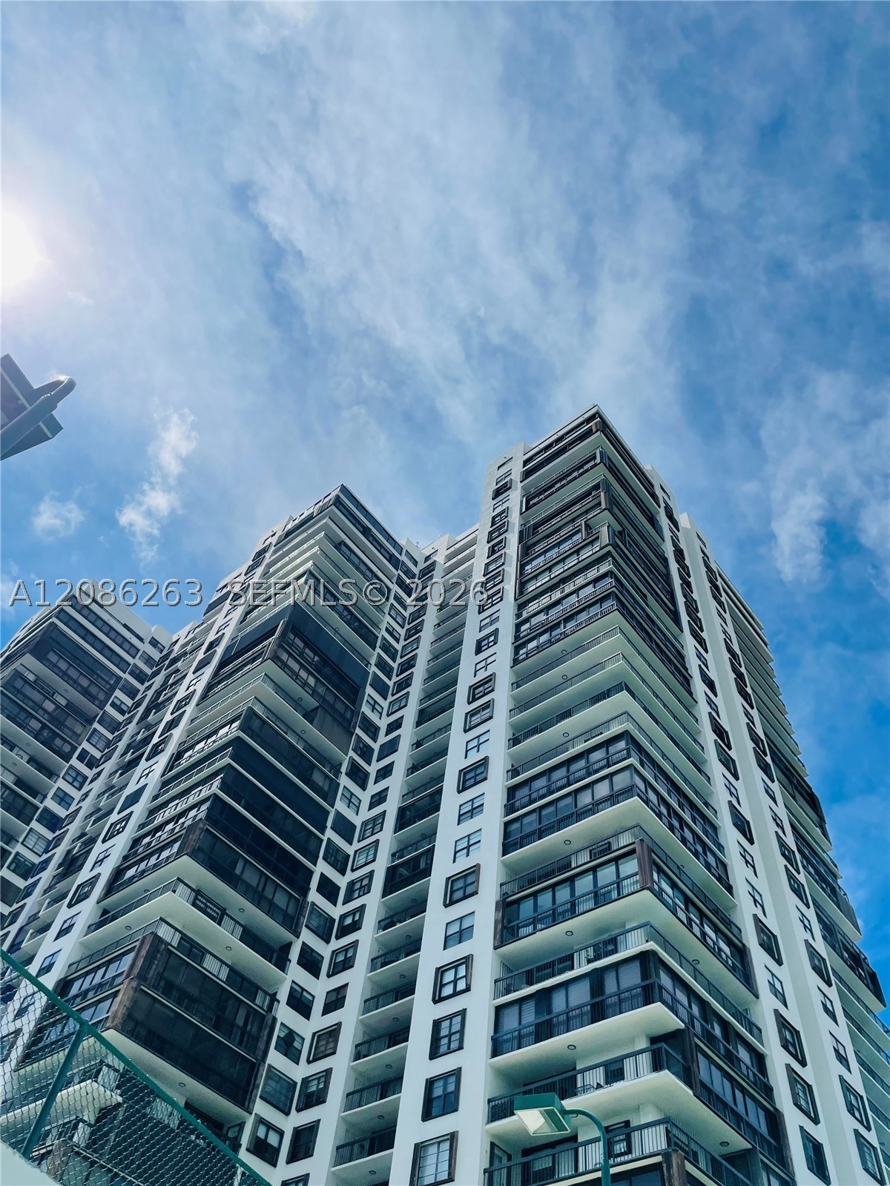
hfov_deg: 53.1
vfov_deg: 67.3
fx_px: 891
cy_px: 593
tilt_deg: +59.6
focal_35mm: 26
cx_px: 445
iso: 32
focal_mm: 4.2
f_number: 1.6
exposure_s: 1/9804
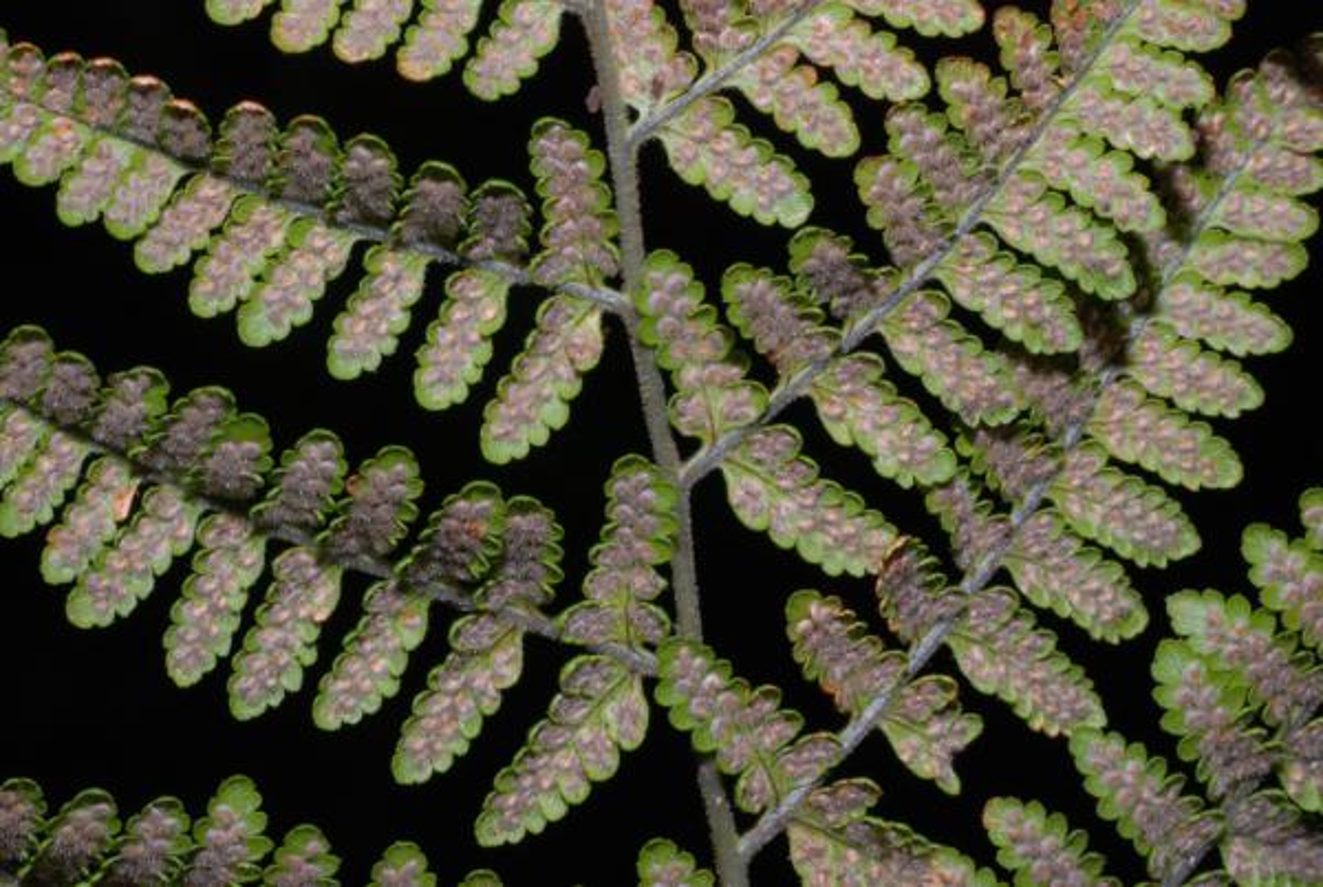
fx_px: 3864
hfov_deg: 19.4
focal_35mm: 105
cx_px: 662
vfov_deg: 13.1
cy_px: 444
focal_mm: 70
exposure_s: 1/60
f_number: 22
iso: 200
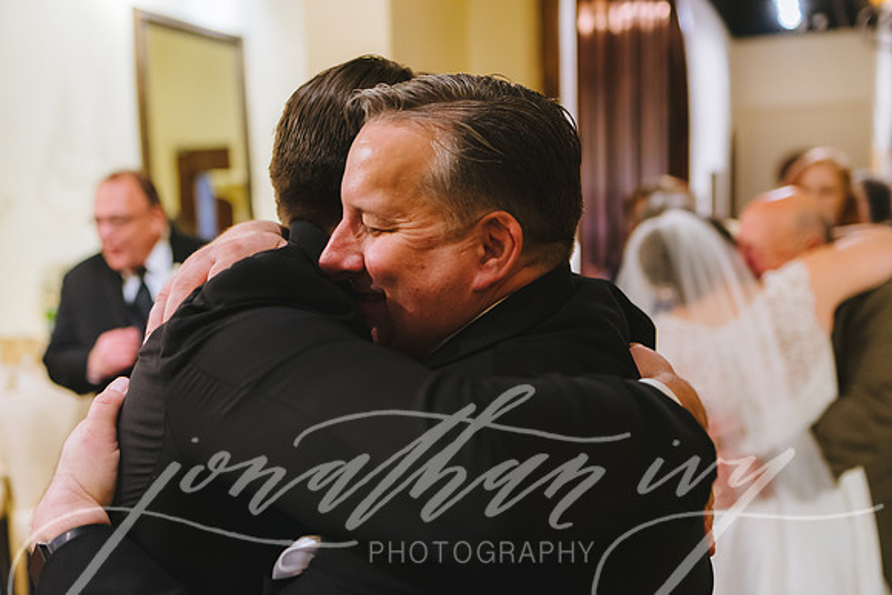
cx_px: 446
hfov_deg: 54.4
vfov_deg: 37.9
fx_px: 867
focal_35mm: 35
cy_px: 298
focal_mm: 35
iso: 1600
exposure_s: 1/160
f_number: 2
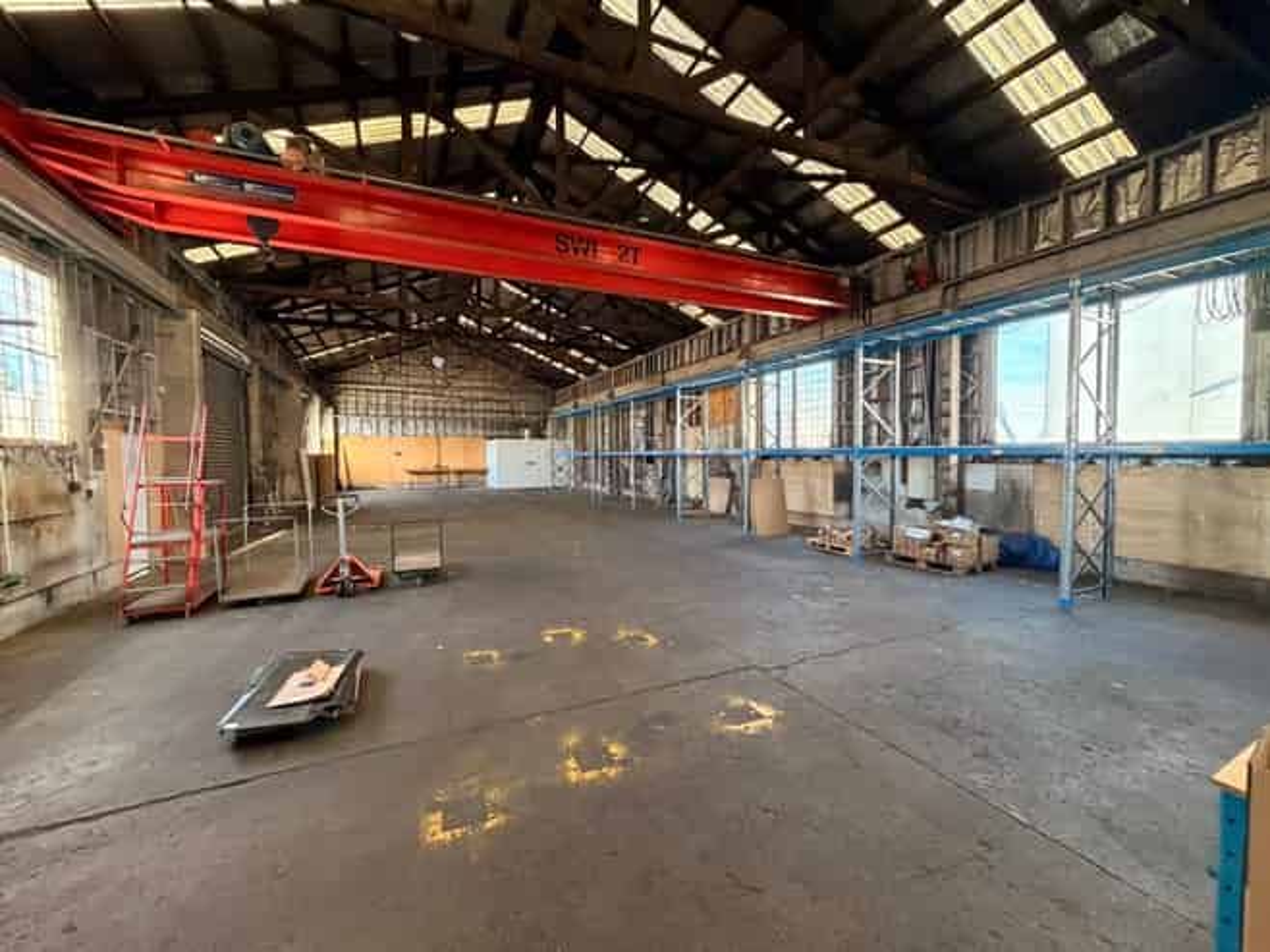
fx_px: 513
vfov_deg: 85.6
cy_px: 476
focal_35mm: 14
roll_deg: +0.5
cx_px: 635
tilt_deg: -1.6
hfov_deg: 102.1
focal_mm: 2.22
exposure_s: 1/60
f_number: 2.2
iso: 500
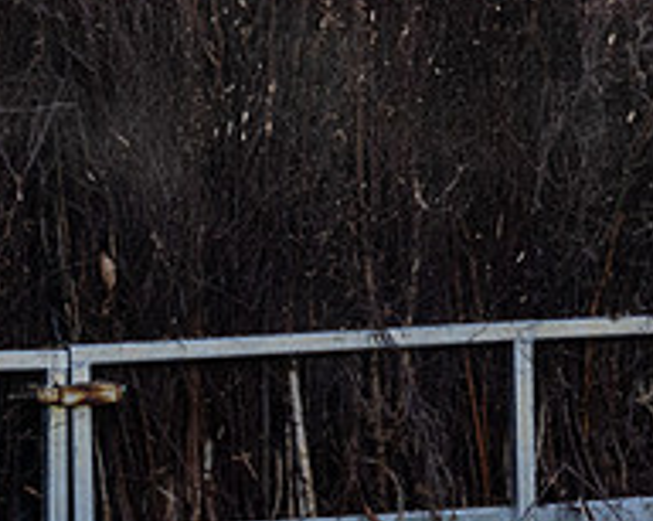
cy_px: -134
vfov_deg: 2.2
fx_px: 13296
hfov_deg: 2.8
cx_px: 1109
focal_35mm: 689
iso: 800
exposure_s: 1/2000
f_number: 4
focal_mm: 140
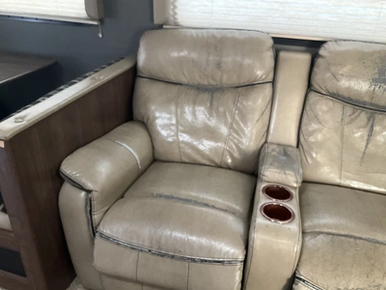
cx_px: 193
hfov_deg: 61.7
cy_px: 145
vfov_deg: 48.2
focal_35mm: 29
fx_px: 323
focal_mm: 3
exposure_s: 1/30
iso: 320
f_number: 1.8
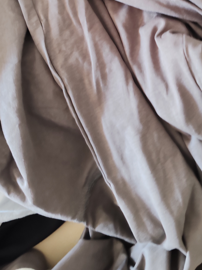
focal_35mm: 47
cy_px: 35
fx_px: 366
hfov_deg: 30.7
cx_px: 129
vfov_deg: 38.1
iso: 2000
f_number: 1.9
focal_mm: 6.12
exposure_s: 1/50
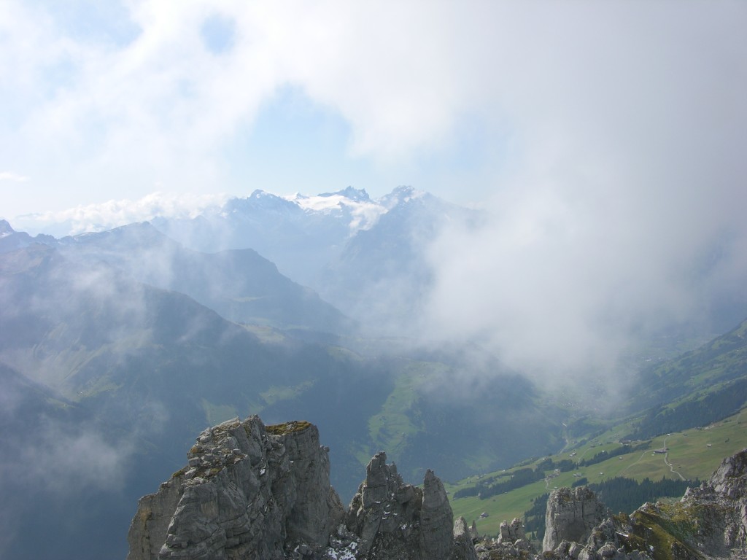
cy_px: 280
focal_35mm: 35
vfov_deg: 40.7
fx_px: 755
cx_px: 374
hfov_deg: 52.6
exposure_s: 1/216
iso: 50
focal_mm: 8.9
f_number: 7.1
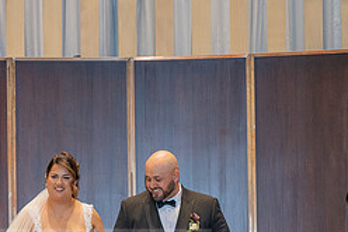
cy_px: 262
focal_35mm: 164
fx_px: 1584
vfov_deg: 8.3
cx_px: 93
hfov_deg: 12.5
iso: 1250
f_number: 3.2
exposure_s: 1/160
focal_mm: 70
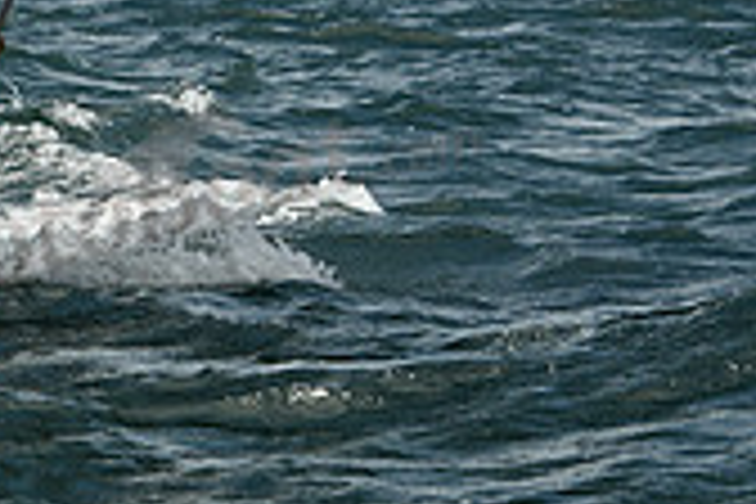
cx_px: -382
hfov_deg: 4.4
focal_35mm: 465
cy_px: 34
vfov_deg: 3.0
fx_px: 9764
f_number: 10
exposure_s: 1/1000
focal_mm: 135
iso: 320
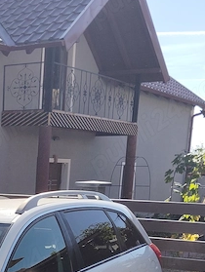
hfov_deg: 17.4
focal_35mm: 80
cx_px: -54
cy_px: 306
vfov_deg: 22.8
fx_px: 630
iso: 50
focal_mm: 4.22
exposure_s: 1/679
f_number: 1.8
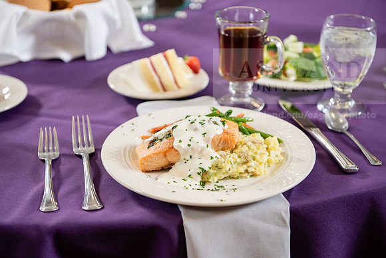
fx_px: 751
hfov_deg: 28.8
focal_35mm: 70
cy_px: 129
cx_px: 193
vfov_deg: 19.5
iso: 400
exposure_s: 1/160
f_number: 4
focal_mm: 70
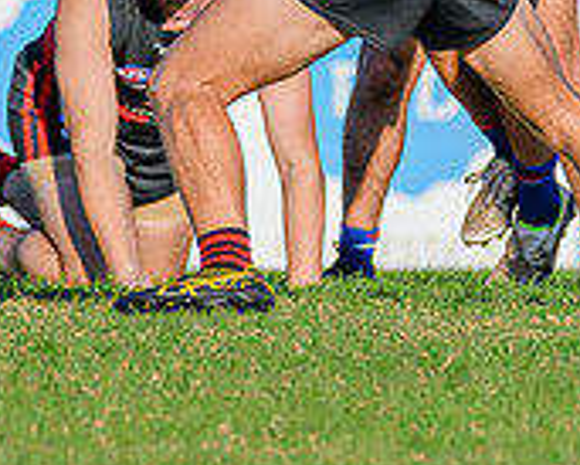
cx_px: 275
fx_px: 35261
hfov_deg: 0.9
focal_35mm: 2053
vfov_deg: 0.8
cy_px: 28
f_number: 9
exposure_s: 1/2000
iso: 800
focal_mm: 380
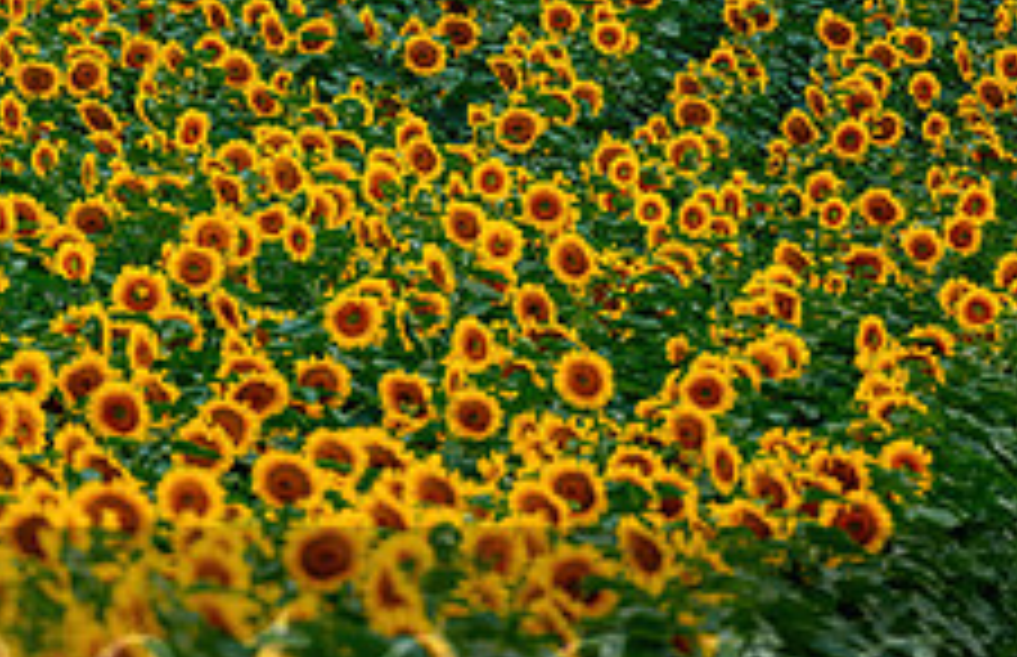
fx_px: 14466
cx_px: 531
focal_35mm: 517
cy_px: 88
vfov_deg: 2.6
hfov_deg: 4.0
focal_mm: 200
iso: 100
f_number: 2.8
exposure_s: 1/200
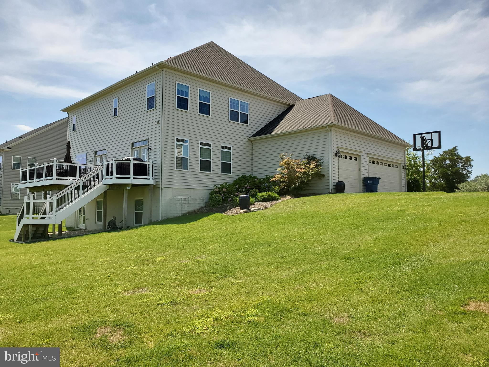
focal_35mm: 26
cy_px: 184
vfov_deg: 53.1
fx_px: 367
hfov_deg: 67.3
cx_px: 244
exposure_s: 1/1421
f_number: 2.4
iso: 50
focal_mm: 4.3
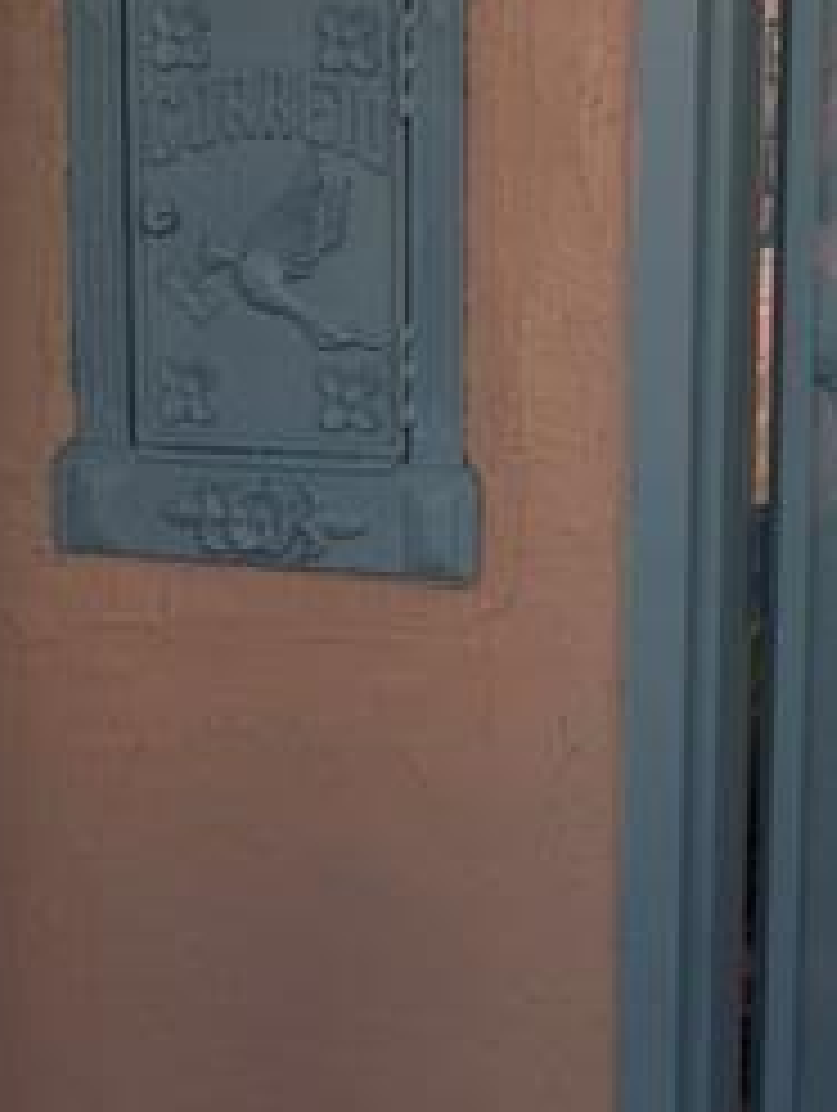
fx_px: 2412
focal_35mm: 75
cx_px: 608
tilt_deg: -7.8
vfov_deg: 25.8
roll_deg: -1.7
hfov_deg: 19.6
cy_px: 392
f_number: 2.2
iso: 25
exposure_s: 1/146
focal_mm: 4.15
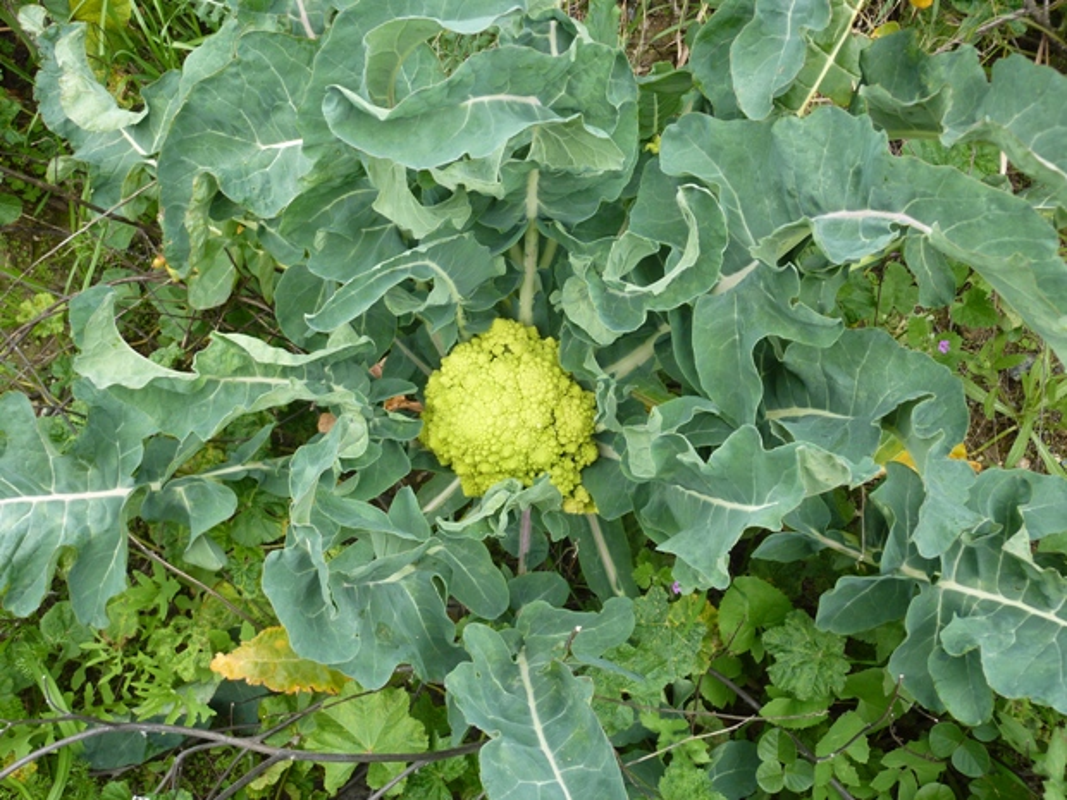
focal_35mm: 42
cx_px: 534
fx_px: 1295
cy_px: 400
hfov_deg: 44.8
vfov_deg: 34.3
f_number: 3.7
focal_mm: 6.9
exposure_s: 1/100
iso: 80
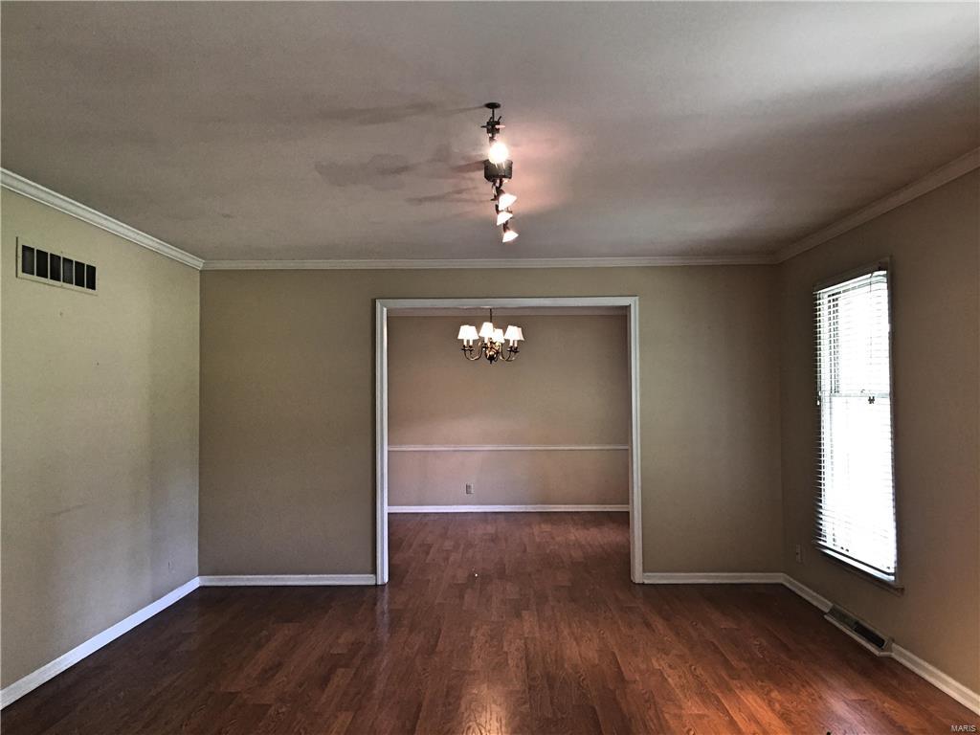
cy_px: 368
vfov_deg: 48.2
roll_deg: -0.1
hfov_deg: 61.7
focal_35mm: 29
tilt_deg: +3.6
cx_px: 490
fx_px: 821
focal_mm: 4.15
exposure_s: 1/30
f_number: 2.2
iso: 100
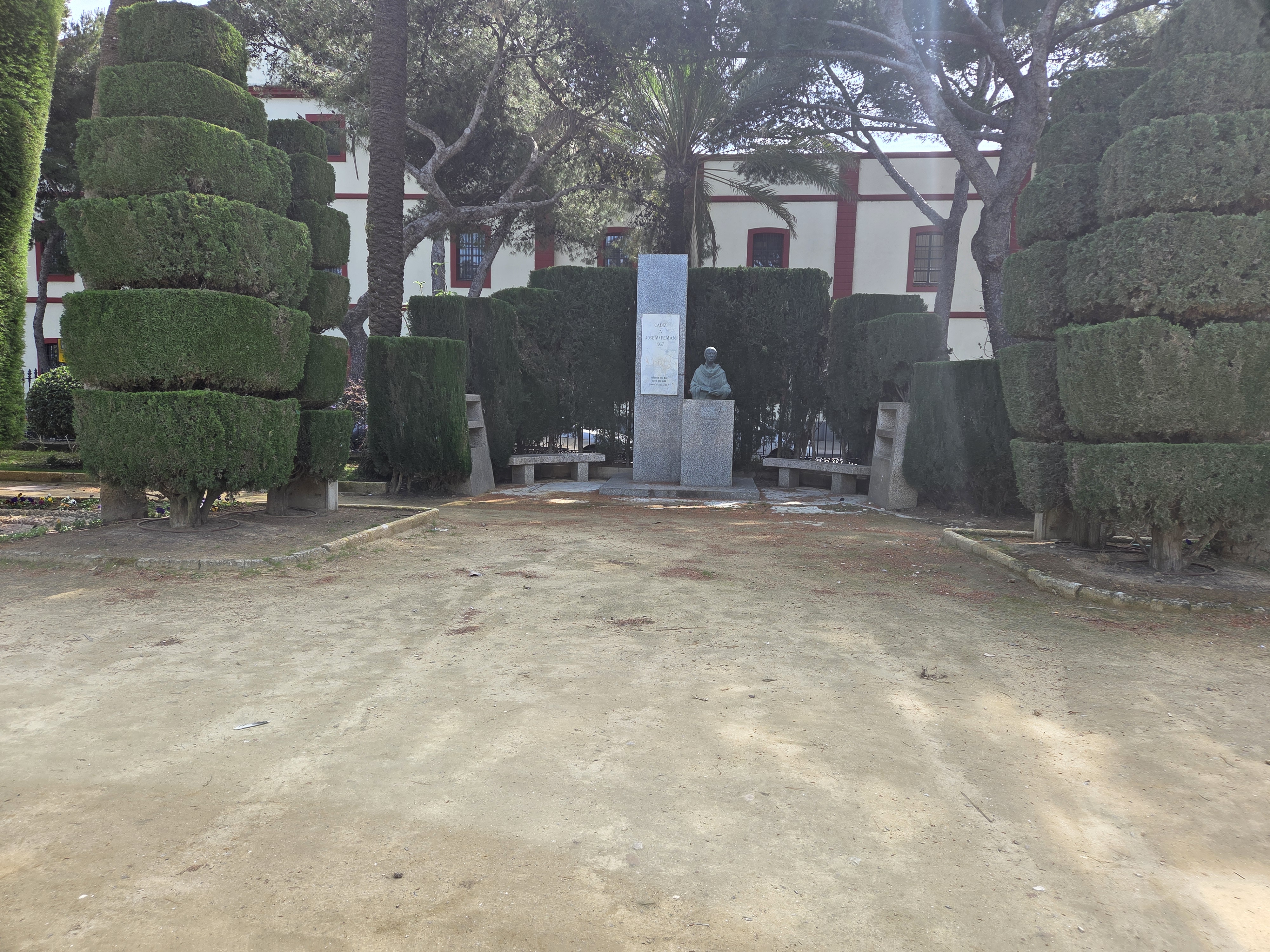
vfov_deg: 58.9
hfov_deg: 73.9
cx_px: 635
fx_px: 844
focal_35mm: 23
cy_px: 476
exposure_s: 1/784
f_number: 1.8
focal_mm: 5.4
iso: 80
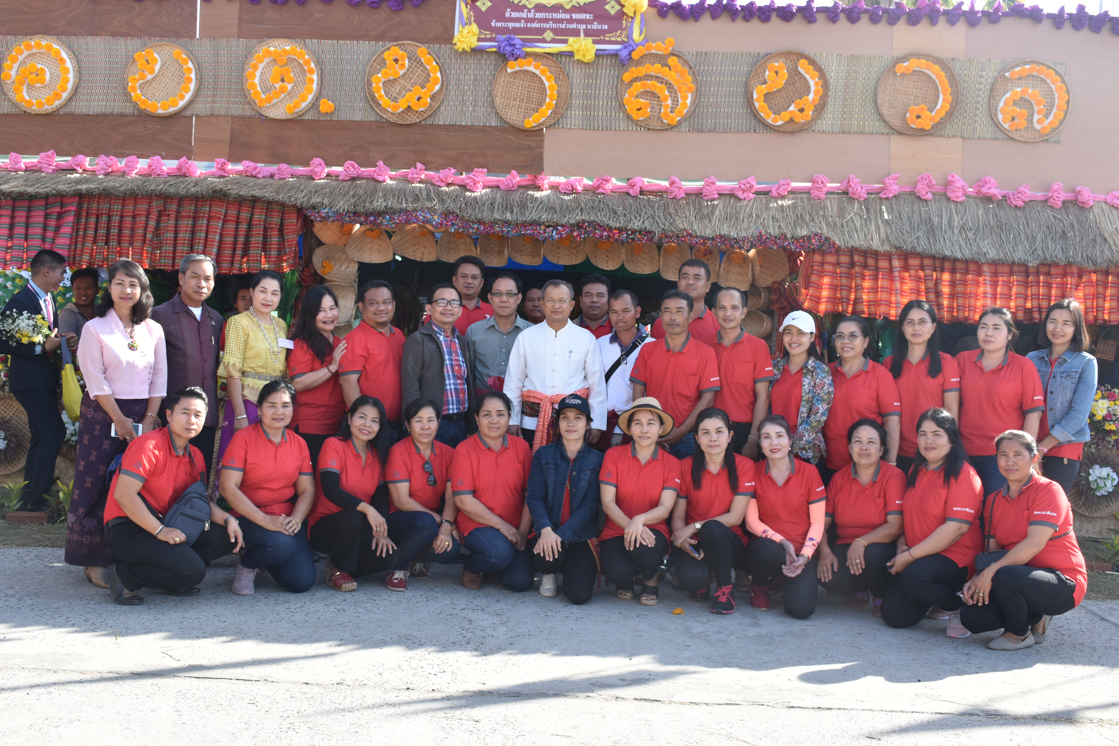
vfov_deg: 36.9
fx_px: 1119
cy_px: 373
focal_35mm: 36
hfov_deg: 53.1
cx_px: 560
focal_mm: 24
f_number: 8
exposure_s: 1/250
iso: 320
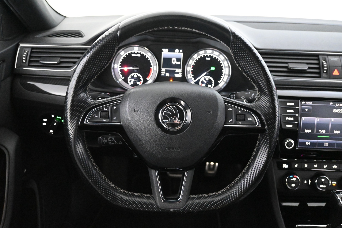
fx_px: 285
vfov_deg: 43.6
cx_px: 171
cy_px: 114
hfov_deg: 61.9
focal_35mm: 30
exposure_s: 1/30
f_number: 3.8
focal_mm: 20
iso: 11400
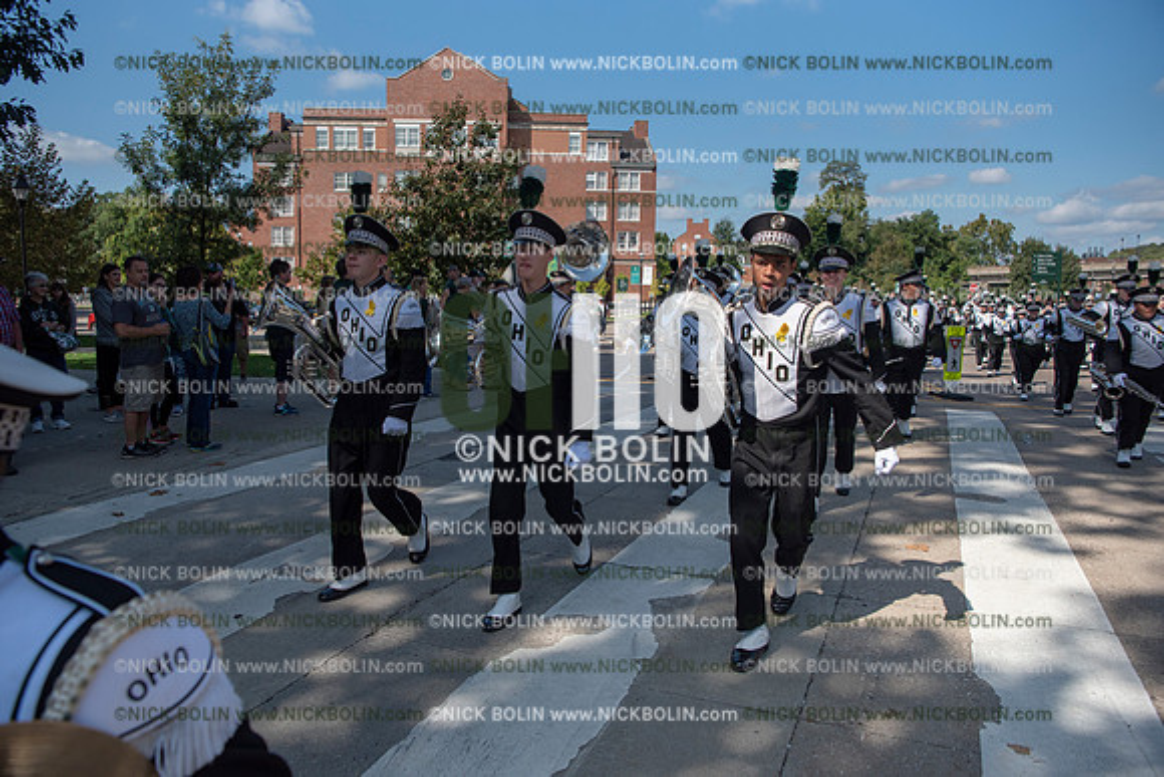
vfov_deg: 53.2
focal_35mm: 24
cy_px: 388
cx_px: 582
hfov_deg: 73.7
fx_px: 776
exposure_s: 1/4000
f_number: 5
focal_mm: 24
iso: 400
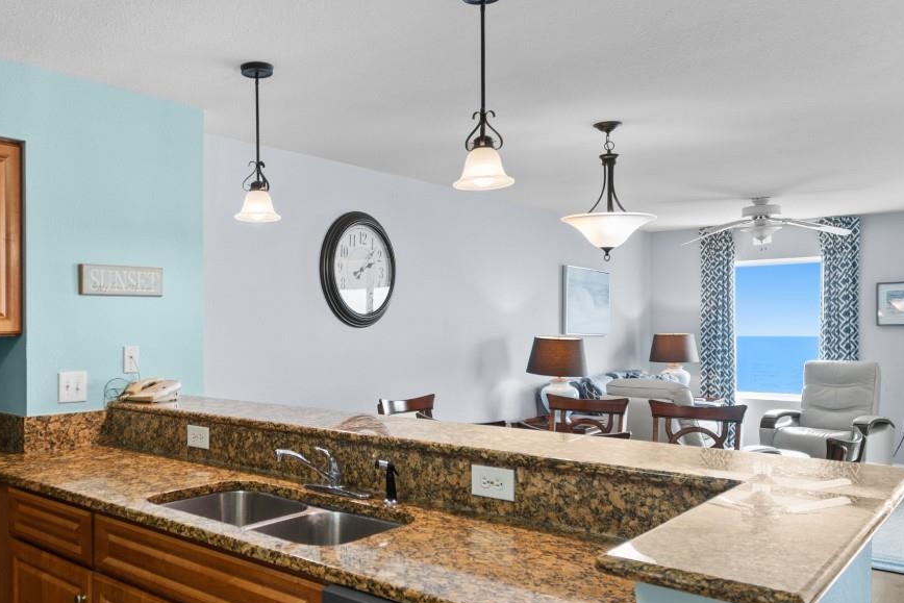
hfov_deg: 63.8
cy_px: 312
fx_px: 703
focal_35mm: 28
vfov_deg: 46.4
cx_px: 301
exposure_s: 1/6
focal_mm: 10
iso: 100
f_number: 4.5
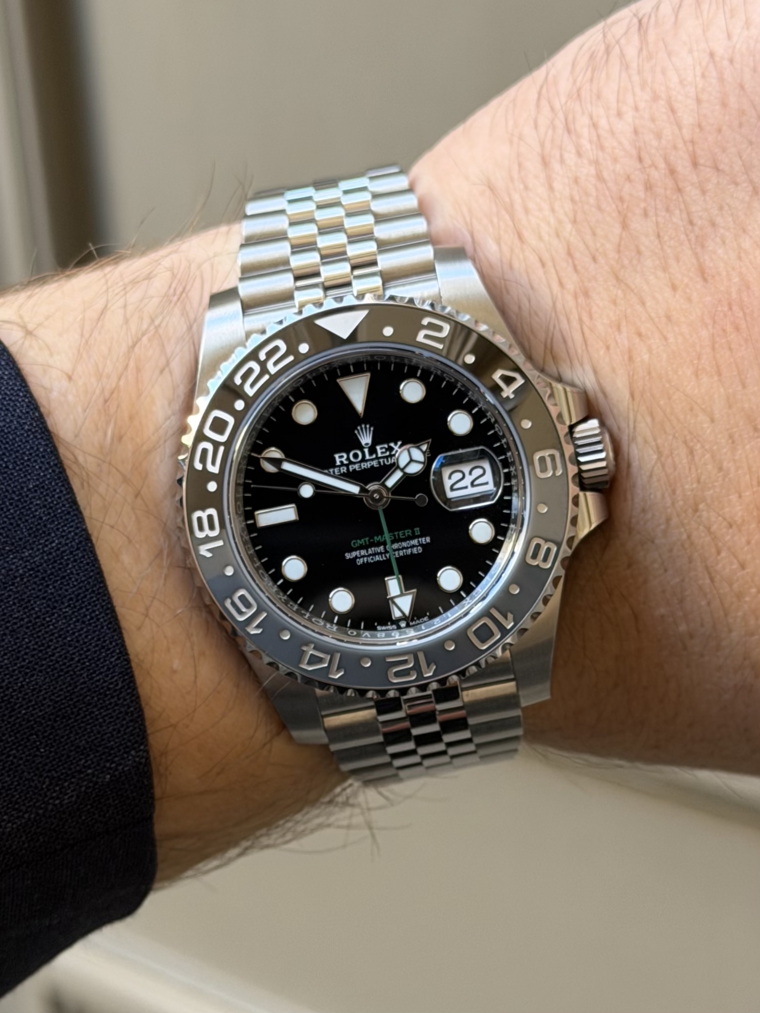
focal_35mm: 48
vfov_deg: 39.7
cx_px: 380
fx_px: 1405
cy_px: 506
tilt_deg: -17.6
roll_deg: +3.0
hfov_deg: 30.3
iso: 100
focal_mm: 6.76
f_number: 1.78
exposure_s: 1/103
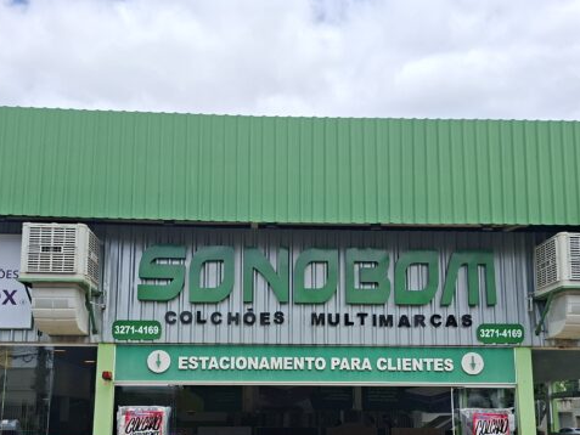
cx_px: 274
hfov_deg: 50.1
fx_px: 620
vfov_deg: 37.6
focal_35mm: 37
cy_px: 331
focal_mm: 5.54
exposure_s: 1/2725
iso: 50
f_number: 1.8
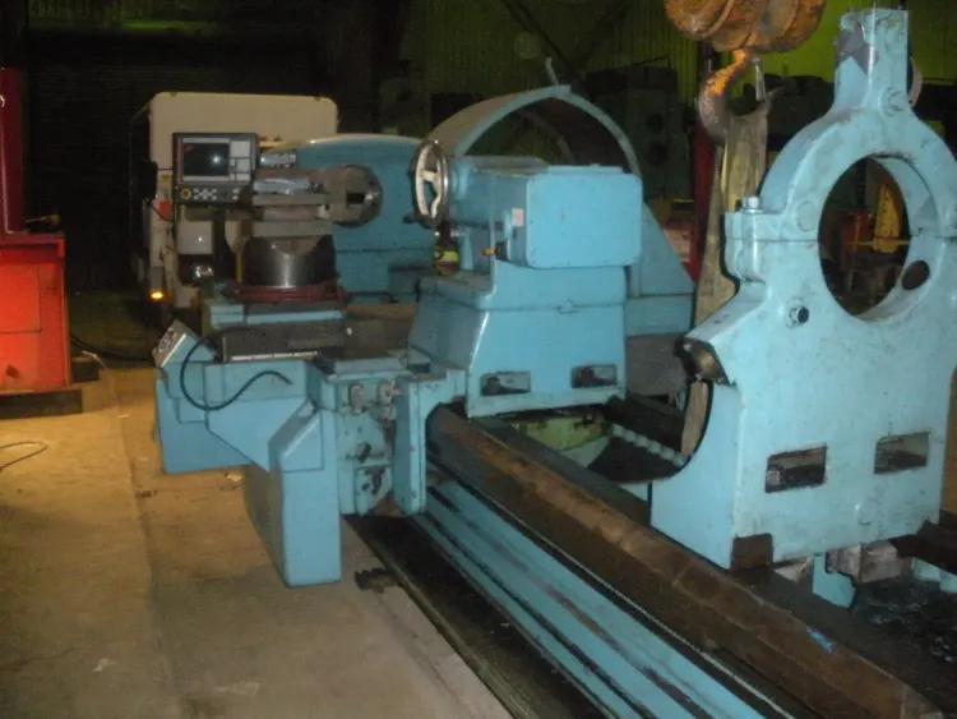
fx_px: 996
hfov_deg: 51.3
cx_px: 478
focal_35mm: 36
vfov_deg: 39.7
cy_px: 360
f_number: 3.5
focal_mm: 6.3
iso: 800
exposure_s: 1/60
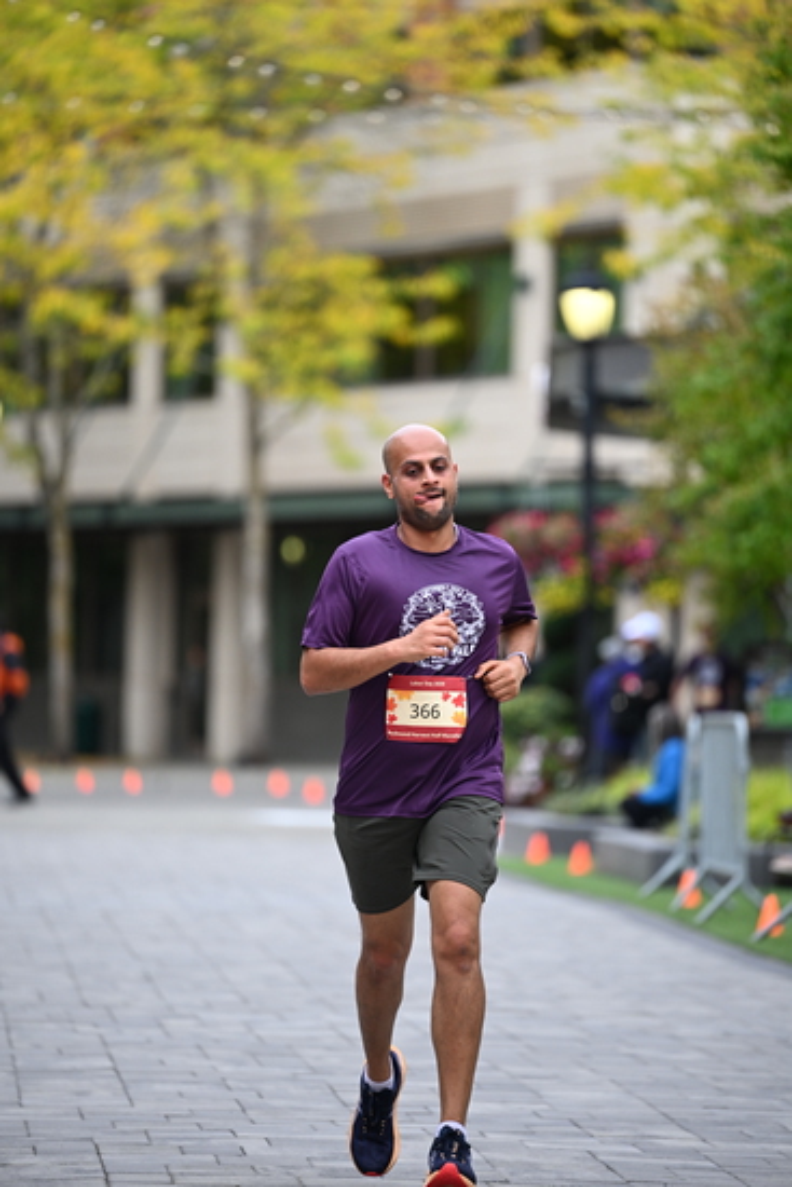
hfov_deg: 7.0
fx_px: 6430
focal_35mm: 195
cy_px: 594
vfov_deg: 10.5
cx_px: 396
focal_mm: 195
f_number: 2.8
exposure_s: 1/1600
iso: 640
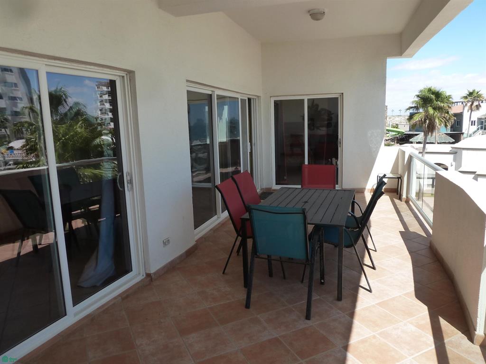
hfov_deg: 69.4
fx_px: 351
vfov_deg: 54.9
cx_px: 243
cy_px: 182
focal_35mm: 25
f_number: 4
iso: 125
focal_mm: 4.1
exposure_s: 1/400
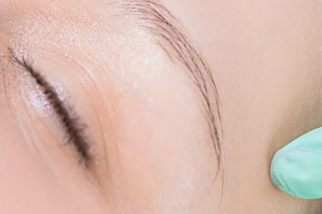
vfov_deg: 4.9
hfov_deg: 7.2
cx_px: -91
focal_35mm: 282
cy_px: 19
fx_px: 2520
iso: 100
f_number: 3.2
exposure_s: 1/200
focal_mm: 50
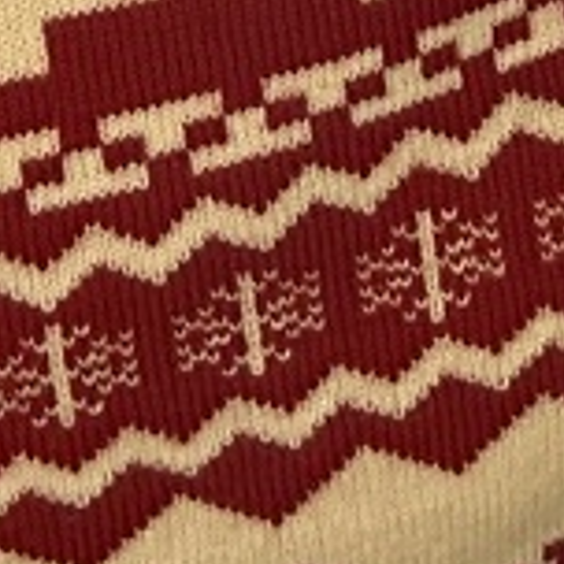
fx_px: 3300
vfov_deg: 7.9
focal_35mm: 179
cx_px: 991
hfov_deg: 9.3
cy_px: -1314
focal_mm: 2.69
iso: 25
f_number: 1.9
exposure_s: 1/360
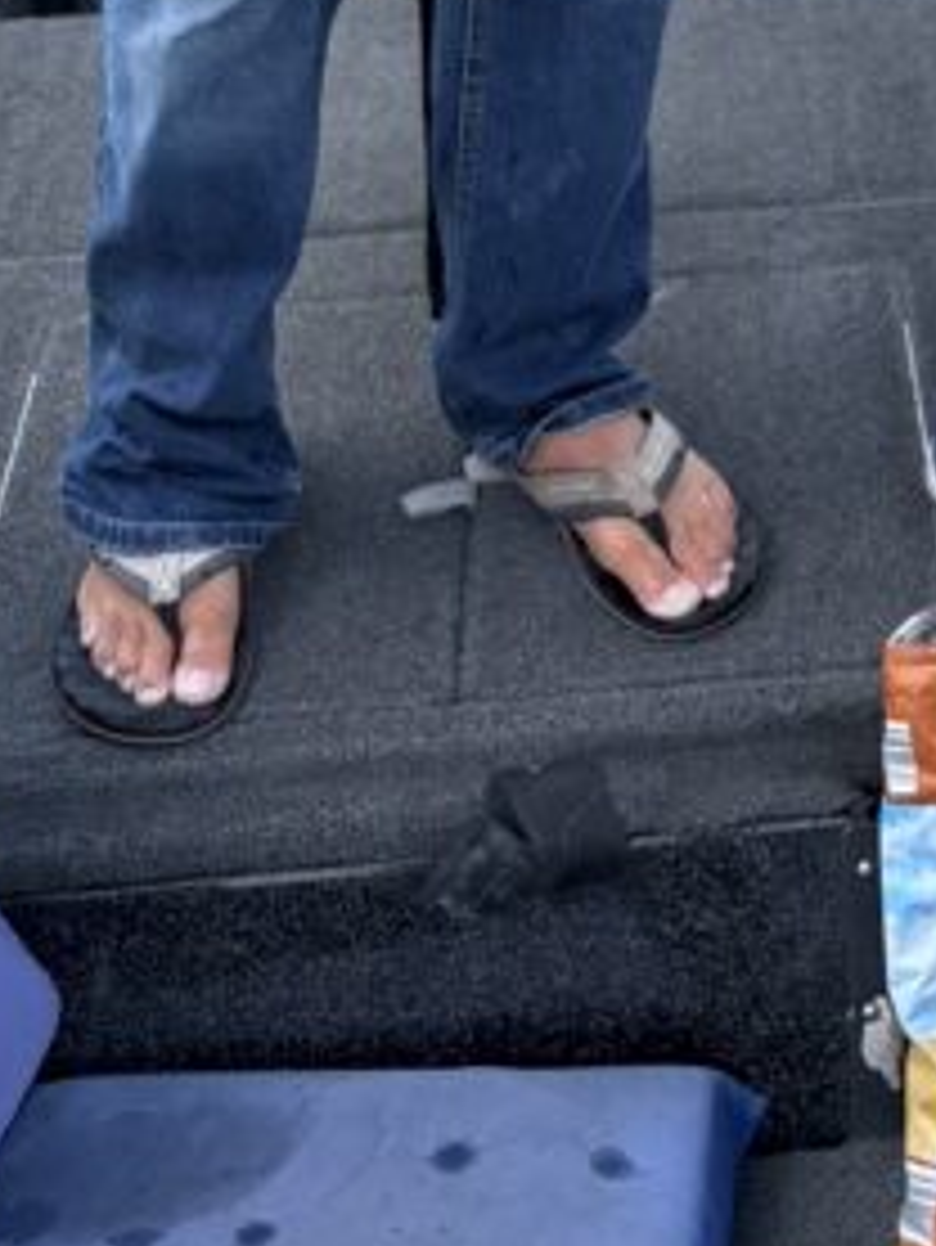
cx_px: 1094
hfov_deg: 14.9
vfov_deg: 17.6
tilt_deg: -16.4
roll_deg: -0.3
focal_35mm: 96
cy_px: -787
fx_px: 3458
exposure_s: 1/1451
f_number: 1.6
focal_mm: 5.96
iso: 50
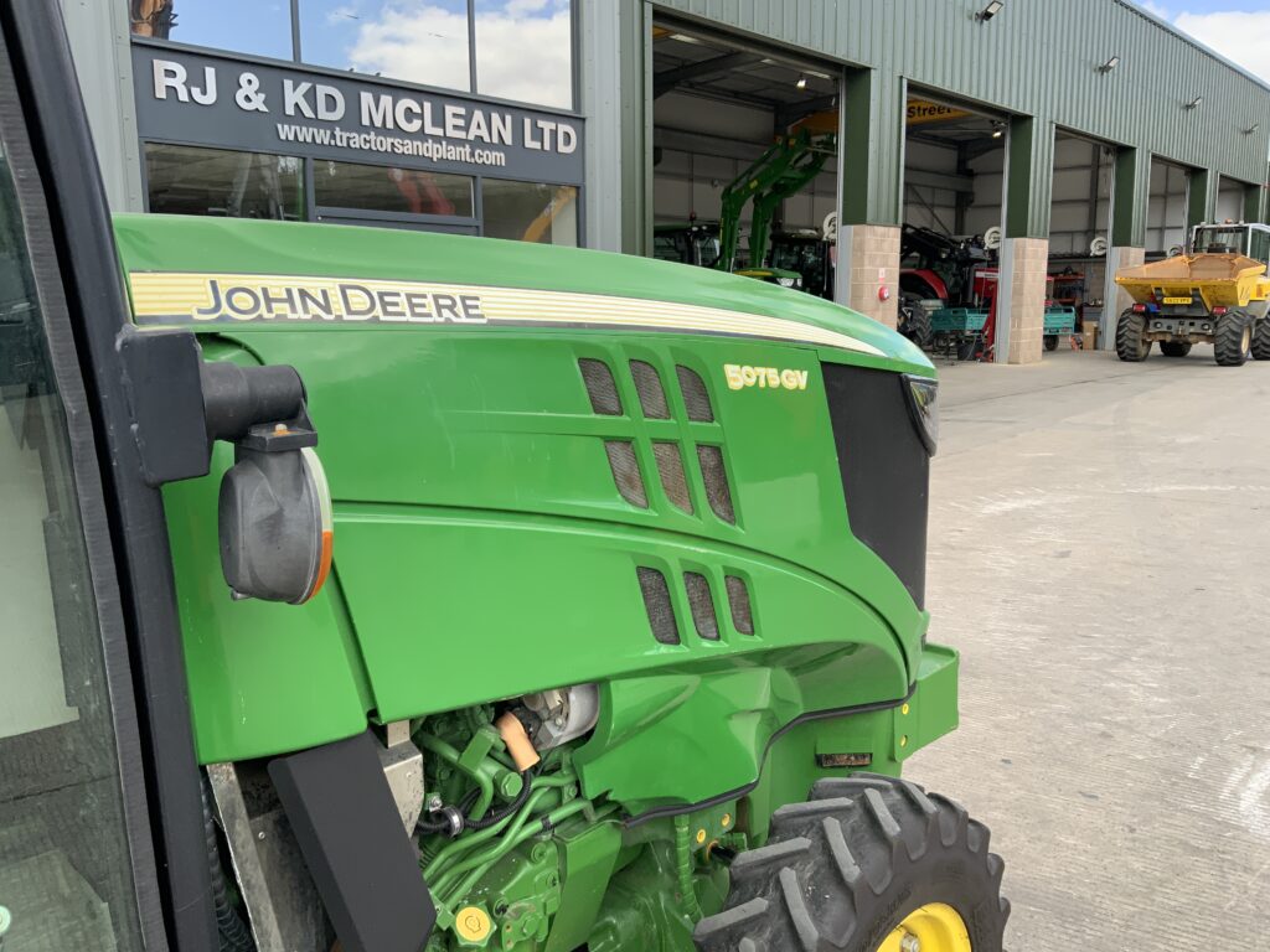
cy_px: 476
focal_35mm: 29
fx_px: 1064
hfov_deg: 61.7
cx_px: 635
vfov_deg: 48.2
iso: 16
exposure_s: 1/422
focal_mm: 3
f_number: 1.8
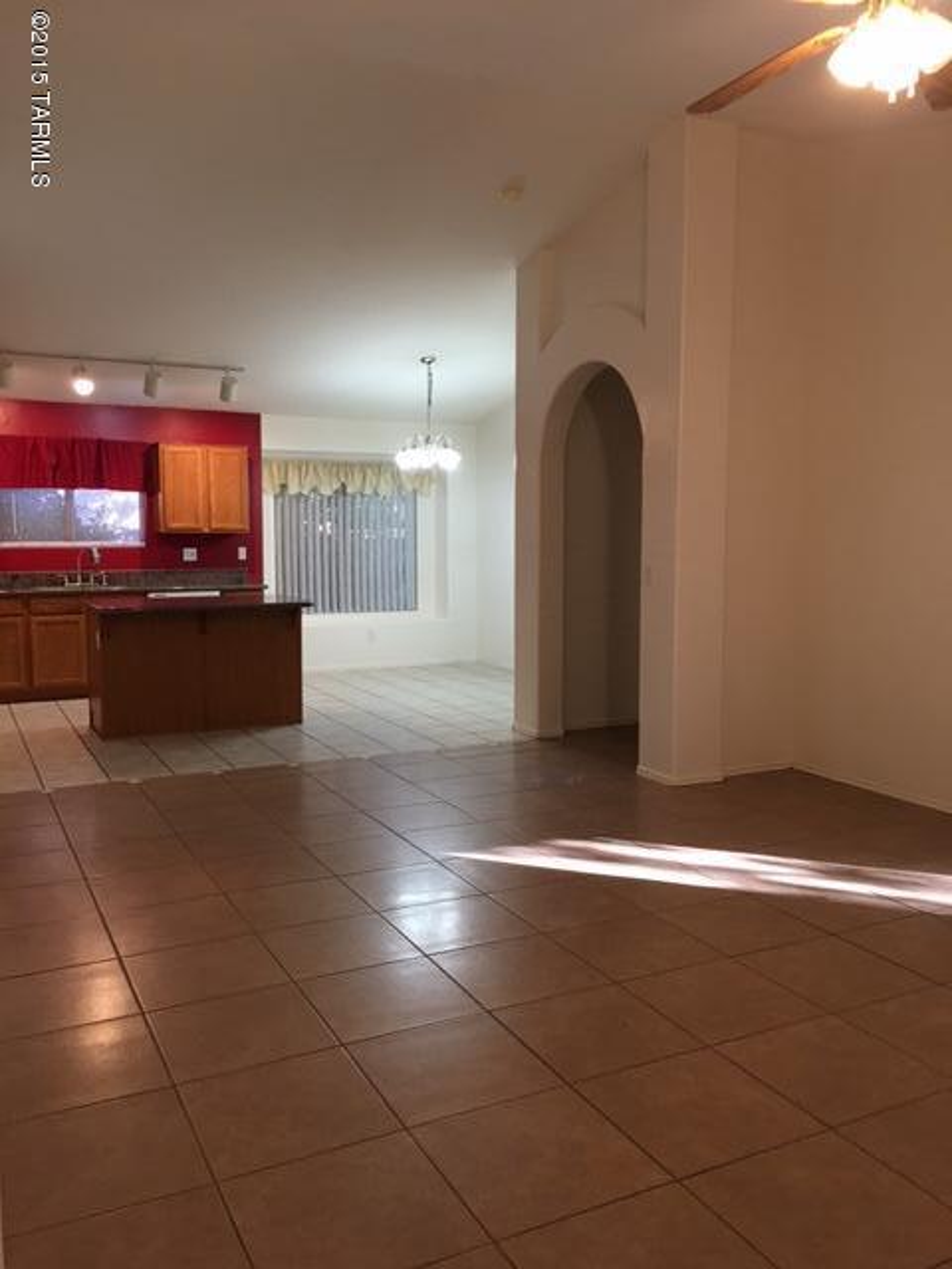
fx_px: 1063
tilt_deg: -5.1
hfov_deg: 48.2
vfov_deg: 61.7
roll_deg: +1.6
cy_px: 634
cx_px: 476
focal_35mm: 29
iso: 40
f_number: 2.2
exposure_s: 1/15
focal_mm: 4.15
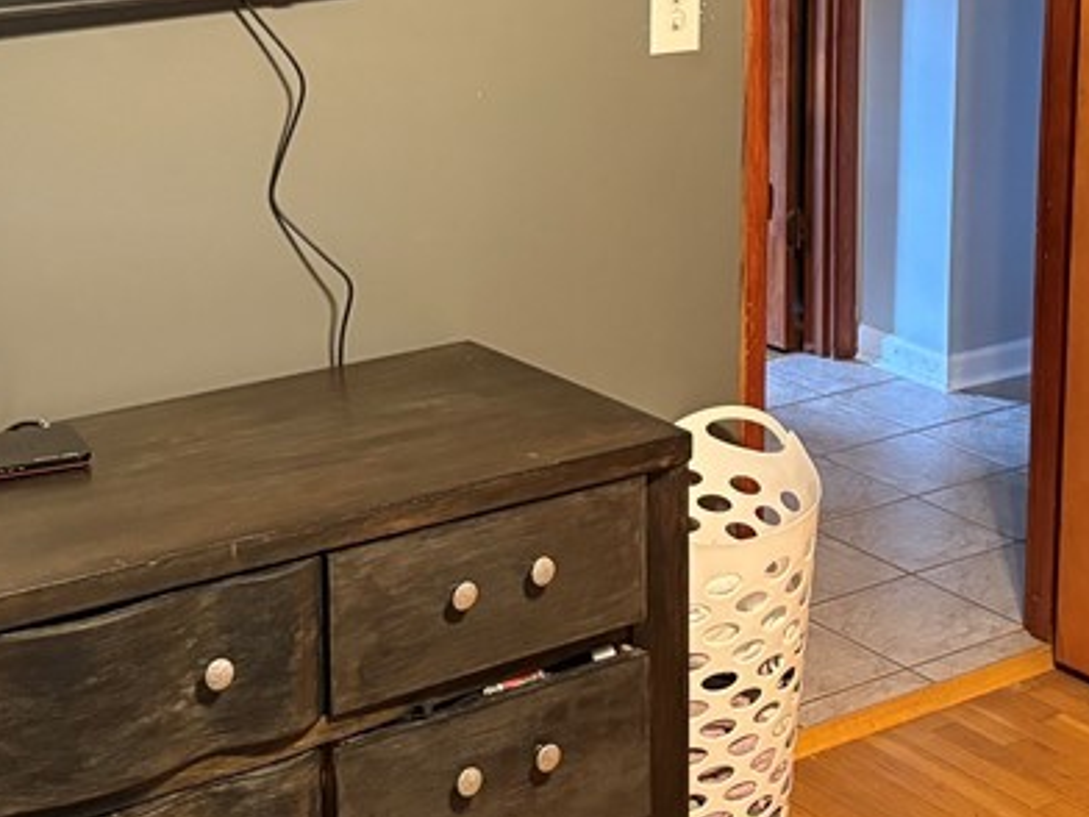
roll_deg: +0.0
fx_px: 2139
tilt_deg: -8.6
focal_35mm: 68
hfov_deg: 28.6
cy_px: 36
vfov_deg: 21.0
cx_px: 542
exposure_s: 1/40
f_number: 1.6
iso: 640
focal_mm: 5.96
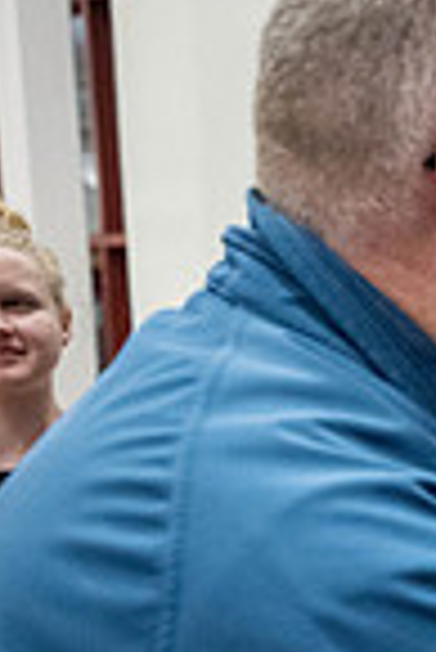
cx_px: 1119
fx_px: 1740
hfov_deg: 11.3
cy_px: 735
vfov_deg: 20.2
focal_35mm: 96
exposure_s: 1/250
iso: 4000
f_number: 2.8
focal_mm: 24
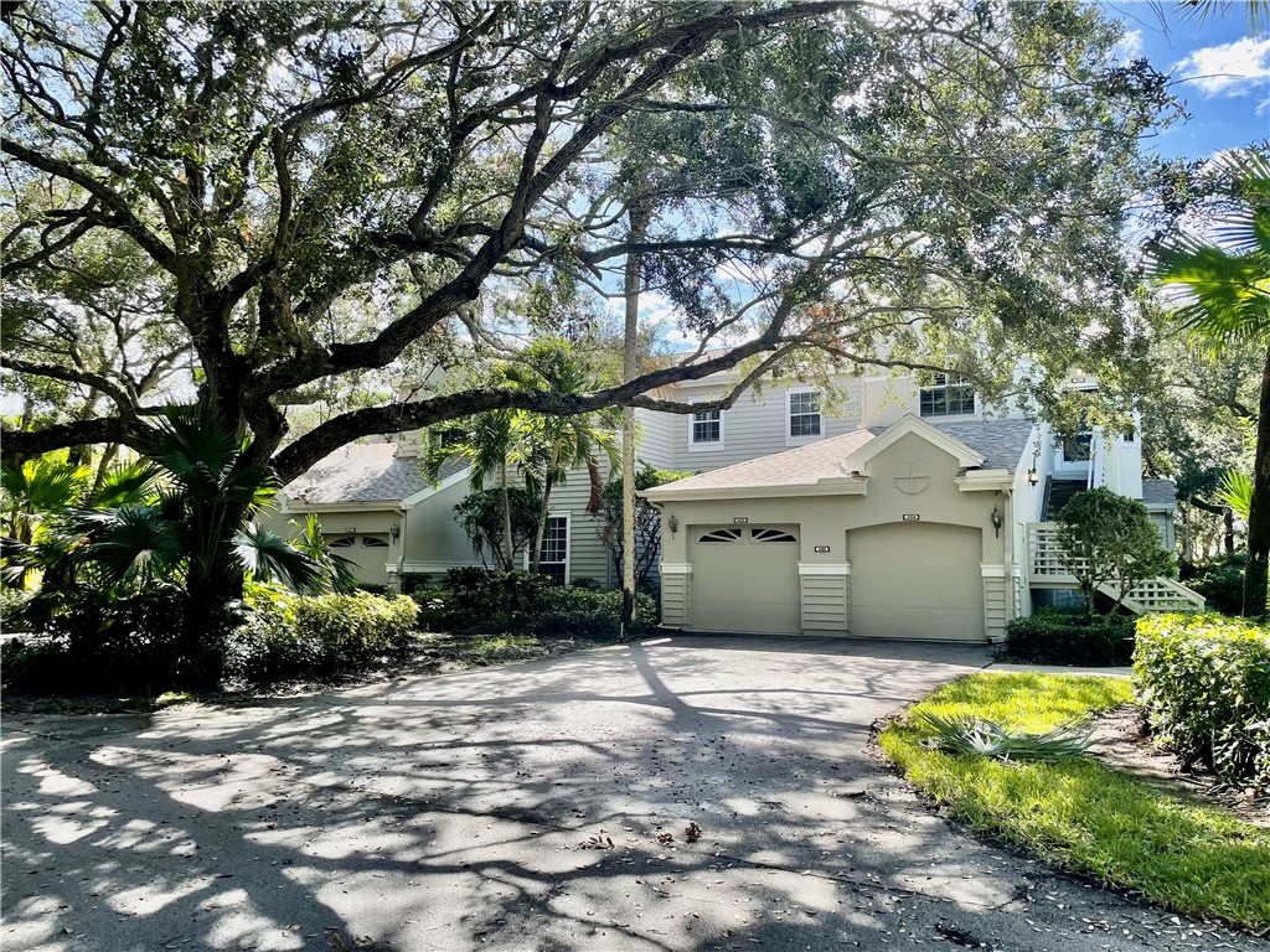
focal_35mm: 26
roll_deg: -0.2
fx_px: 954
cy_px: 476
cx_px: 635
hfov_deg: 67.3
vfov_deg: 53.1
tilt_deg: +5.8
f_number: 1.6
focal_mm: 4.2
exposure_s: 1/917
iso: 32
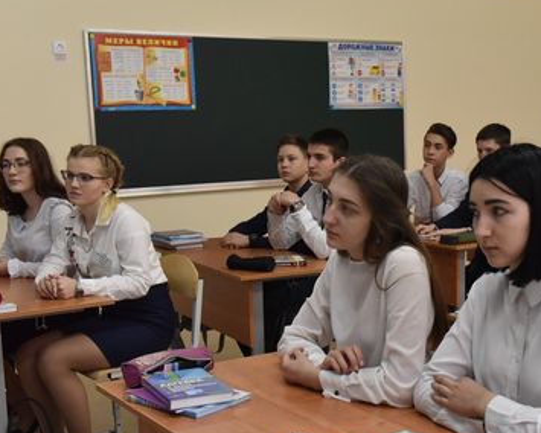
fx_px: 945
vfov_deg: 25.7
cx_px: 407
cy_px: 267
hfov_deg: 31.4
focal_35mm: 59
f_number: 4.5
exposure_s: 1/500
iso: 4000
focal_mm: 32
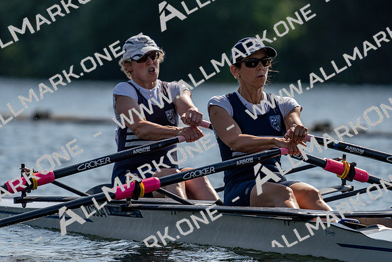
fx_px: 4879
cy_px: 131
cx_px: 196
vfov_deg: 3.1
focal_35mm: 448
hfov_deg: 4.6
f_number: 6.3
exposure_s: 1/1600
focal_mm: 448
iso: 160
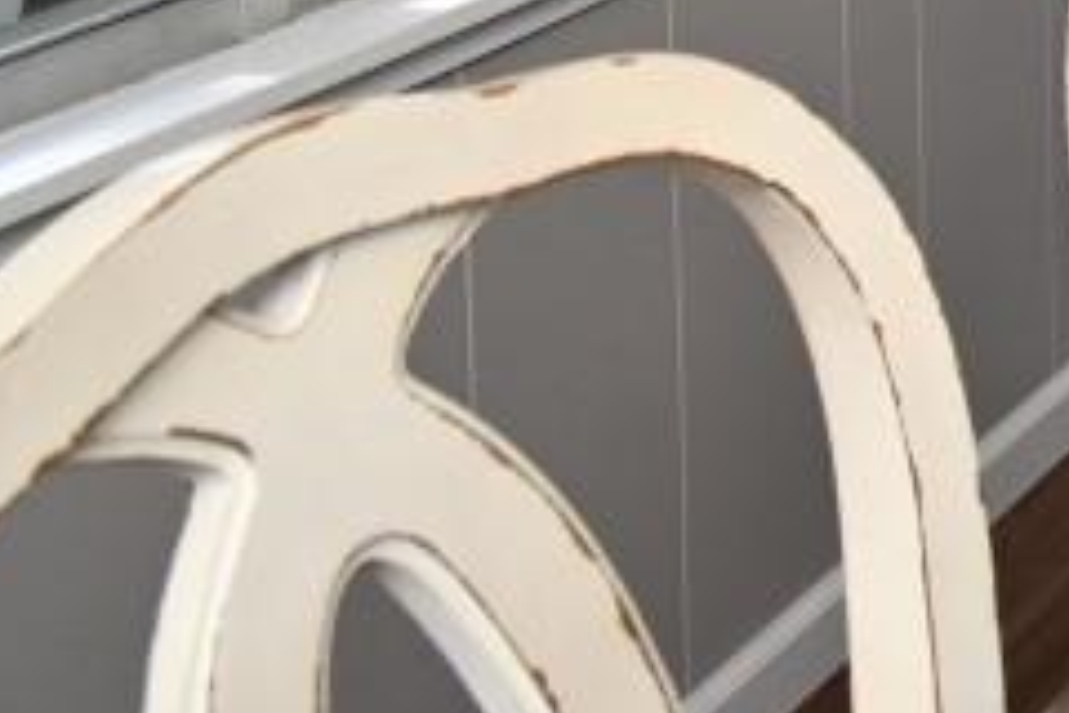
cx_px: 2405
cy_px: -700
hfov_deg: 16.2
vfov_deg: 14.9
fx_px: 2227
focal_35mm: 75
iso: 200
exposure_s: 1/60
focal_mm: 10
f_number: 4.5
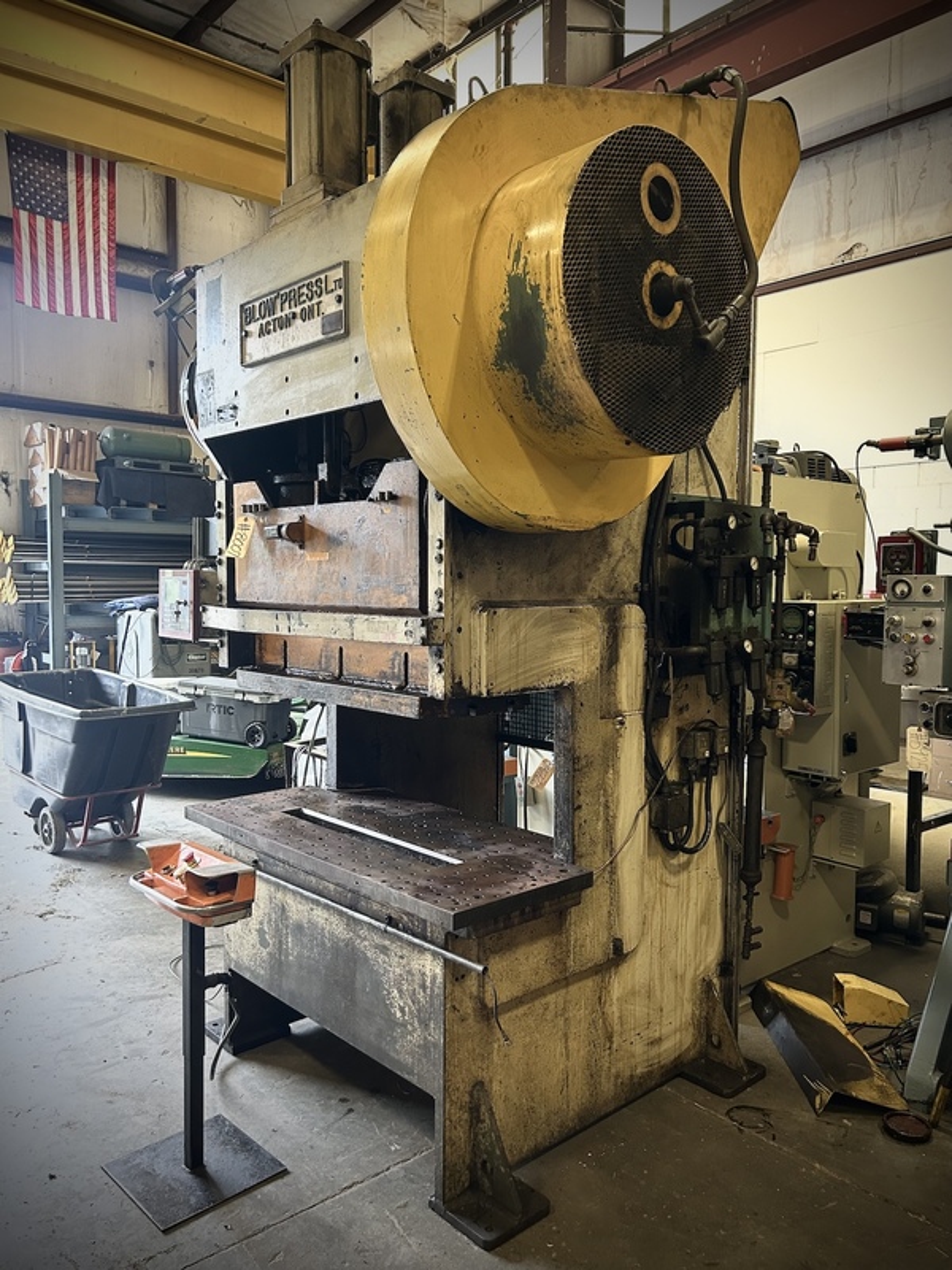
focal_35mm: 26
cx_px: 476
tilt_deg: -3.7
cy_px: 635
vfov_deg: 67.3
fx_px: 953
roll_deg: -0.1
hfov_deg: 53.1
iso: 250
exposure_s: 1/60
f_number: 1.5
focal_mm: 5.7
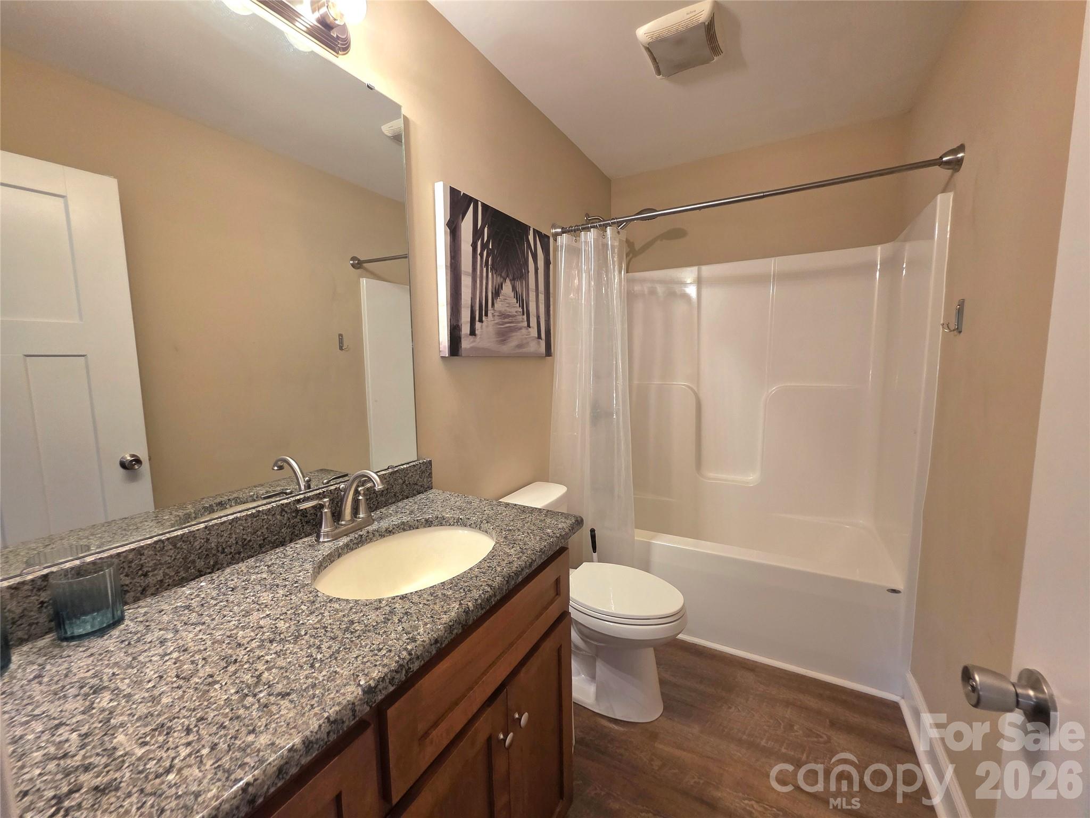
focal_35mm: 13
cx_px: 545
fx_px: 409
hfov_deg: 106.2
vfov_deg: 89.9
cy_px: 409
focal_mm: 2.2
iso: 250
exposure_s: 1/60.2
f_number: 1.9
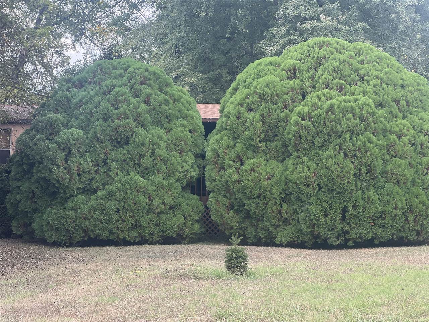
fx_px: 954
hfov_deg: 25.3
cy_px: 161
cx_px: 214
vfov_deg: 19.1
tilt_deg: +3.3
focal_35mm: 77
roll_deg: -0.8
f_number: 2.8
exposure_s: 1/121
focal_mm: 9
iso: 40
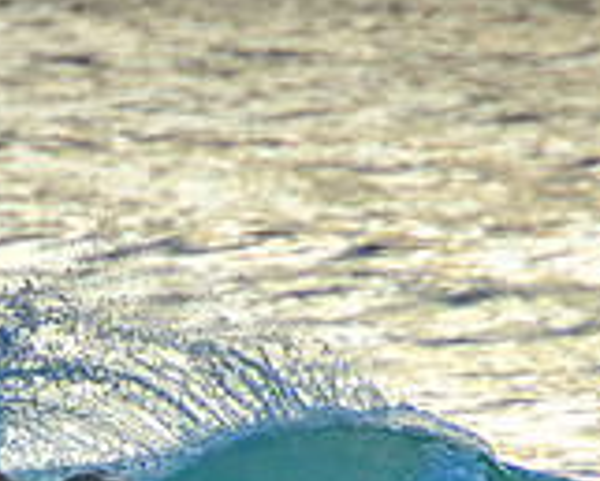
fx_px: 32943
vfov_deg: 0.8
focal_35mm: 1854
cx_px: 170
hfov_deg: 1.0
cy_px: 615
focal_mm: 400
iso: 500
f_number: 5.6
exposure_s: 1/2000
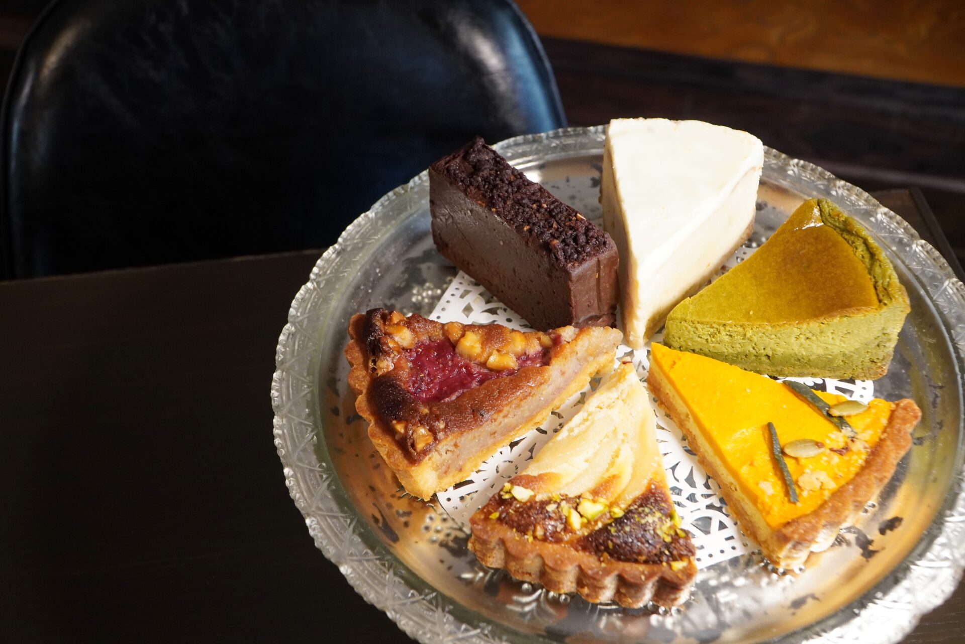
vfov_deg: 35.5
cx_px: 482
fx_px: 1005
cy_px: 322
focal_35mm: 38
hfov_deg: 51.3
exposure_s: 1/40
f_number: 6.3
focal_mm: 25
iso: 1600
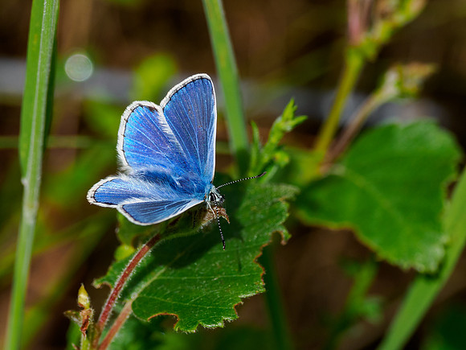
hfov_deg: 2.1
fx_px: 12734
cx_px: 210
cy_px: 194
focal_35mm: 946
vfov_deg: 1.6
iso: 200
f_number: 5.6
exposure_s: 1/800
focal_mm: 300
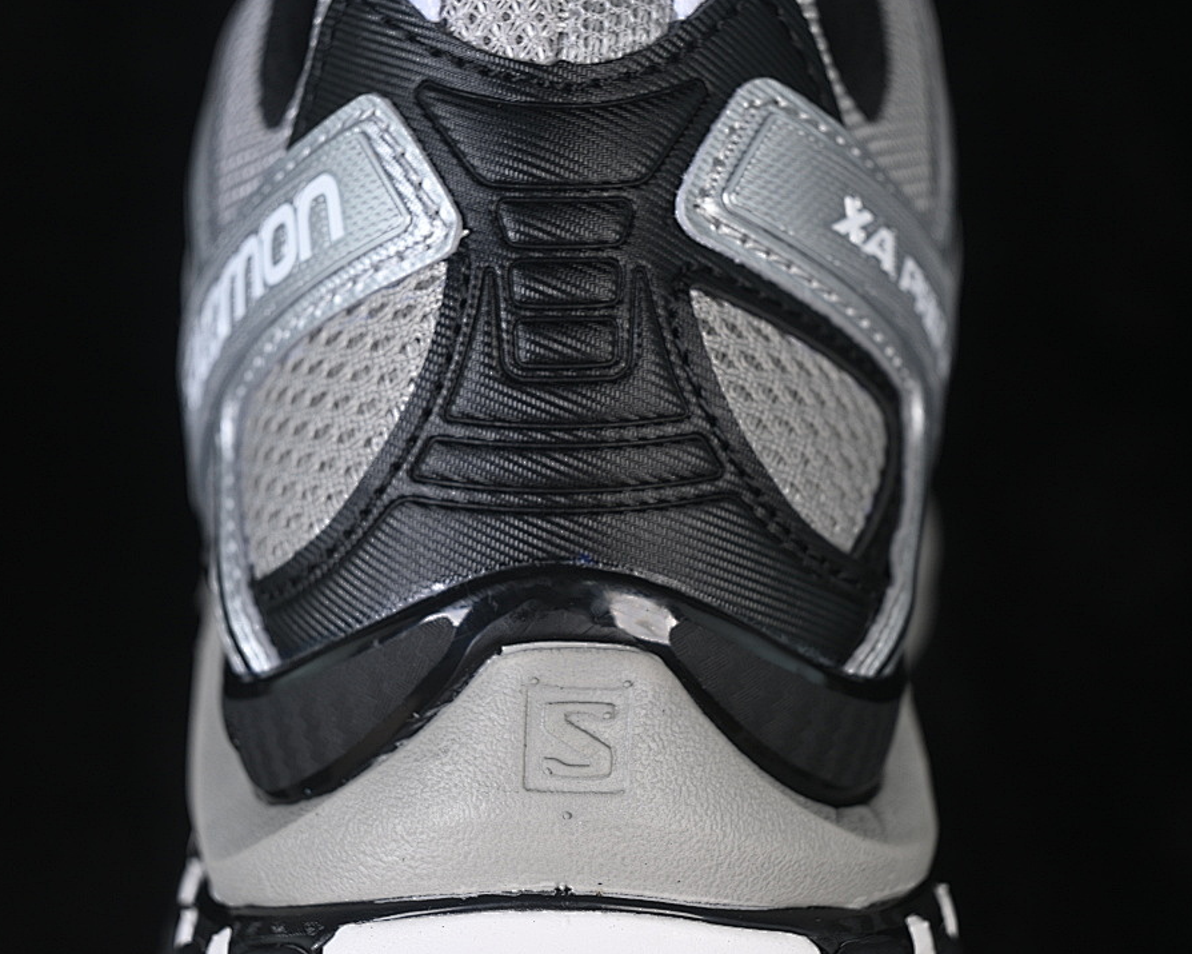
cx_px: 573
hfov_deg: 22.5
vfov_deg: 18.1
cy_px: 476
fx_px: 2998
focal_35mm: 85
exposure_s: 1/60
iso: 160
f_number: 6.3
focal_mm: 50
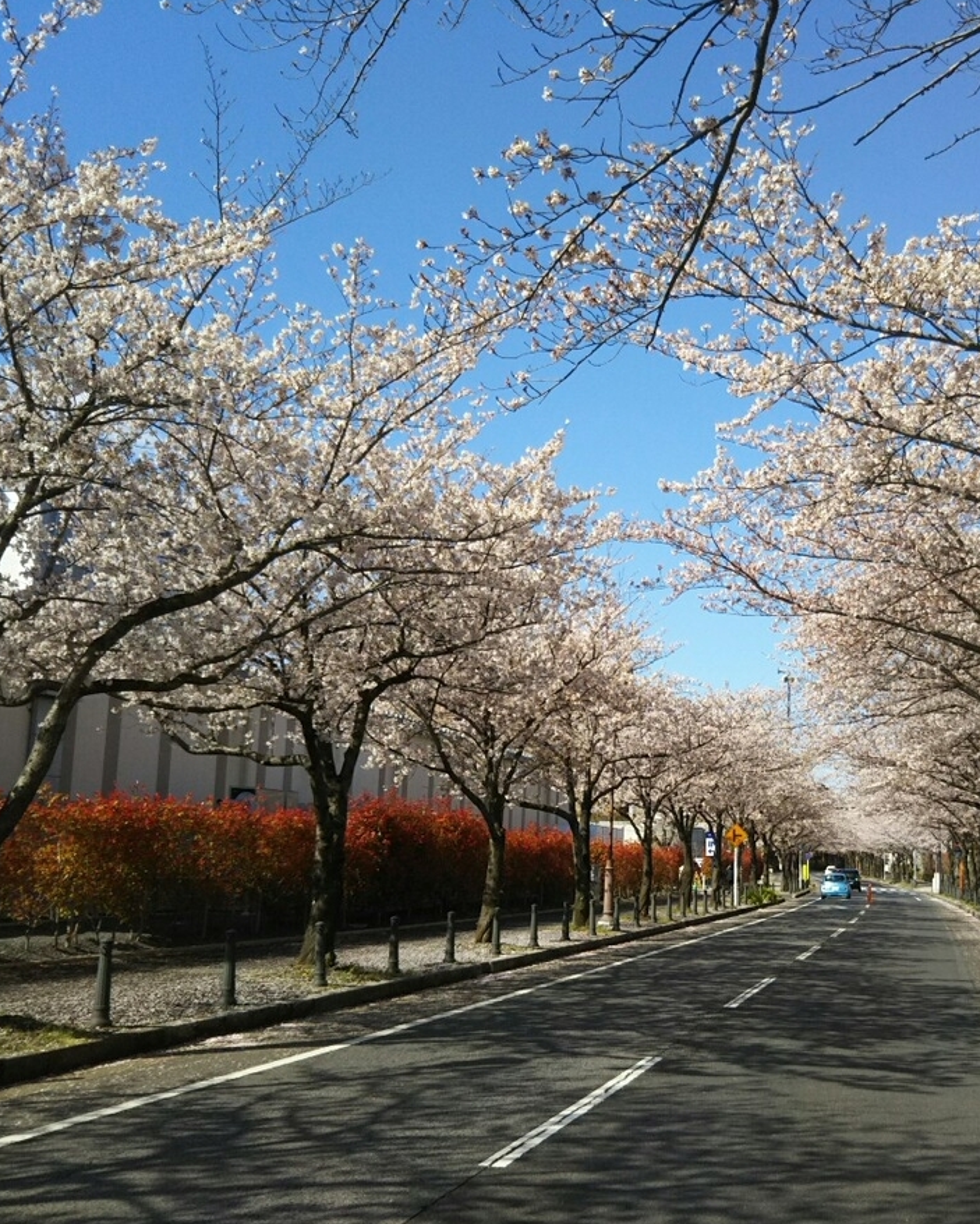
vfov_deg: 45.8
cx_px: 672
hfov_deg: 36.9
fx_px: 1449
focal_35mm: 40
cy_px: 608
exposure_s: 1/882
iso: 25
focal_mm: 4
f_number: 2.2
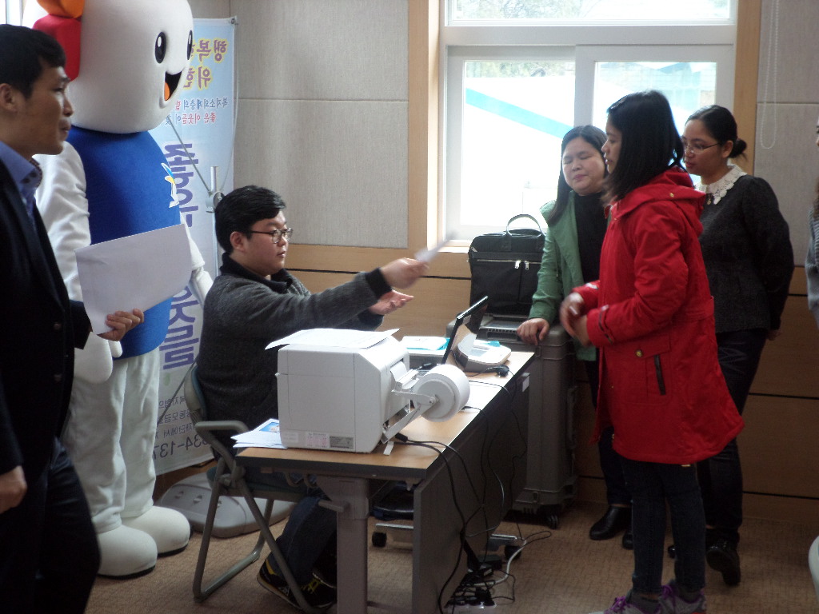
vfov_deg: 27.0
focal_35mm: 54
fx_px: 1278
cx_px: 410
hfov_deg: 35.5
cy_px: 307
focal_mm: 9.7
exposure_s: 1/45
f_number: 3.6
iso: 160
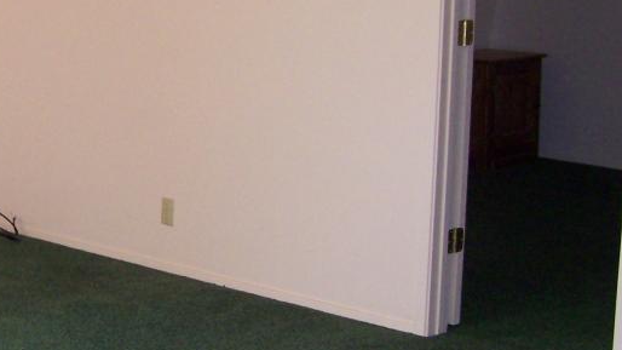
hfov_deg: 20.2
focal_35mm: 103
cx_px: 22
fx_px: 1699
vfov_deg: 11.8
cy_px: 203
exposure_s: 1/60
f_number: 2.8
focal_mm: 6.3
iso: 160
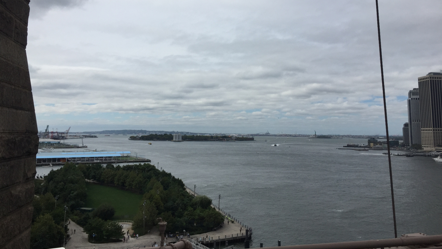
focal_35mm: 32
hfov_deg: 61.0
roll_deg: -0.7
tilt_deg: +9.0
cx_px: 221
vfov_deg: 36.3
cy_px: 83
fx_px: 375
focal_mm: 4.15
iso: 32
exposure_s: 1/4405
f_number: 2.2
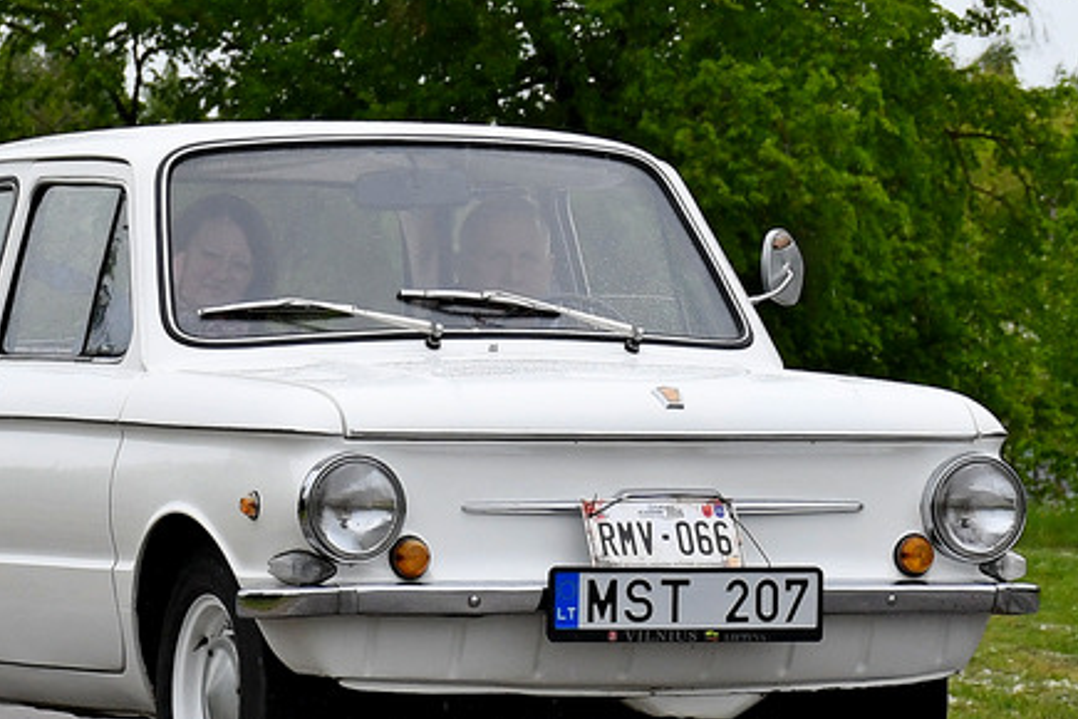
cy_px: -14
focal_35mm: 251
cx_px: 411
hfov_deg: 8.2
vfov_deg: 5.5
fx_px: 7515
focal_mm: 56
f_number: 6.3
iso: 400
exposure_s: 1/640
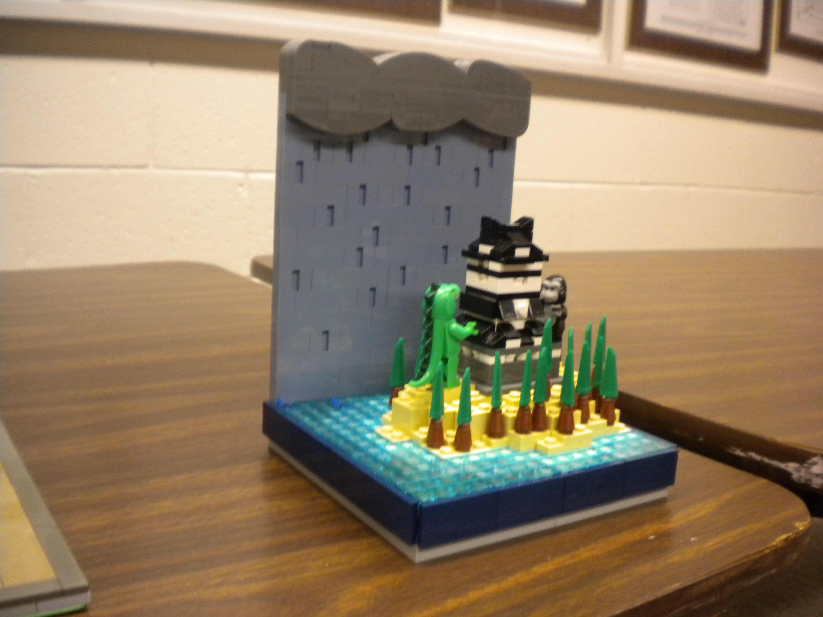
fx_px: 832
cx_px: 412
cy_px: 308
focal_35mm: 35
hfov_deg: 52.6
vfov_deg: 40.7
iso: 400
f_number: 3.1
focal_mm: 6.3
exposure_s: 1/31.7
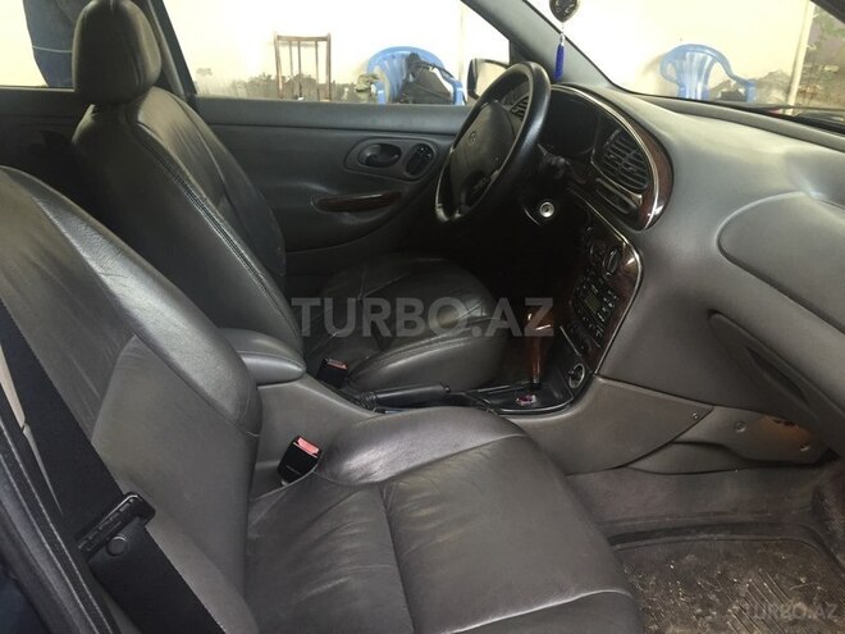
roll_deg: -2.3
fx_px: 708
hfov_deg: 61.7
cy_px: 317
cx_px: 422
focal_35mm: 29
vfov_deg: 48.2
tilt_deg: -21.6
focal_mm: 4.15
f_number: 2.2
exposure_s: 1/33
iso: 160
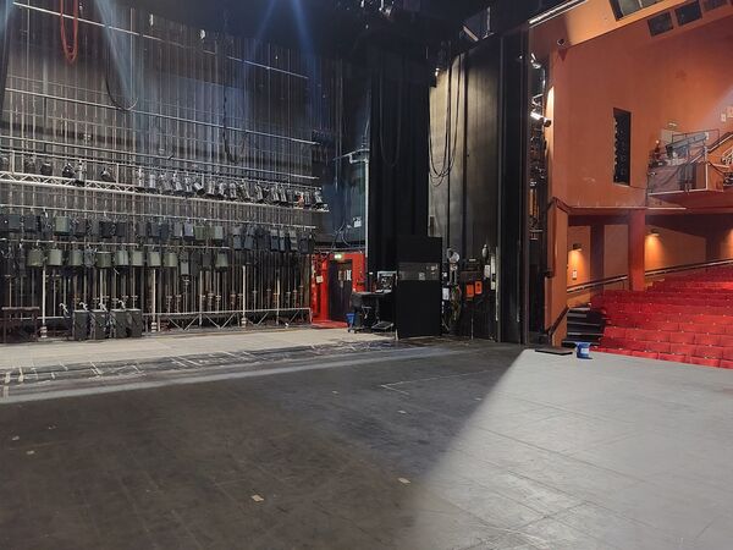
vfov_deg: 56.8
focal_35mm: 24
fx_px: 508
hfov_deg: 71.6
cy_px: 275
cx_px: 366
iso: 1000
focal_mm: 5.23
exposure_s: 1/25
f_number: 1.8
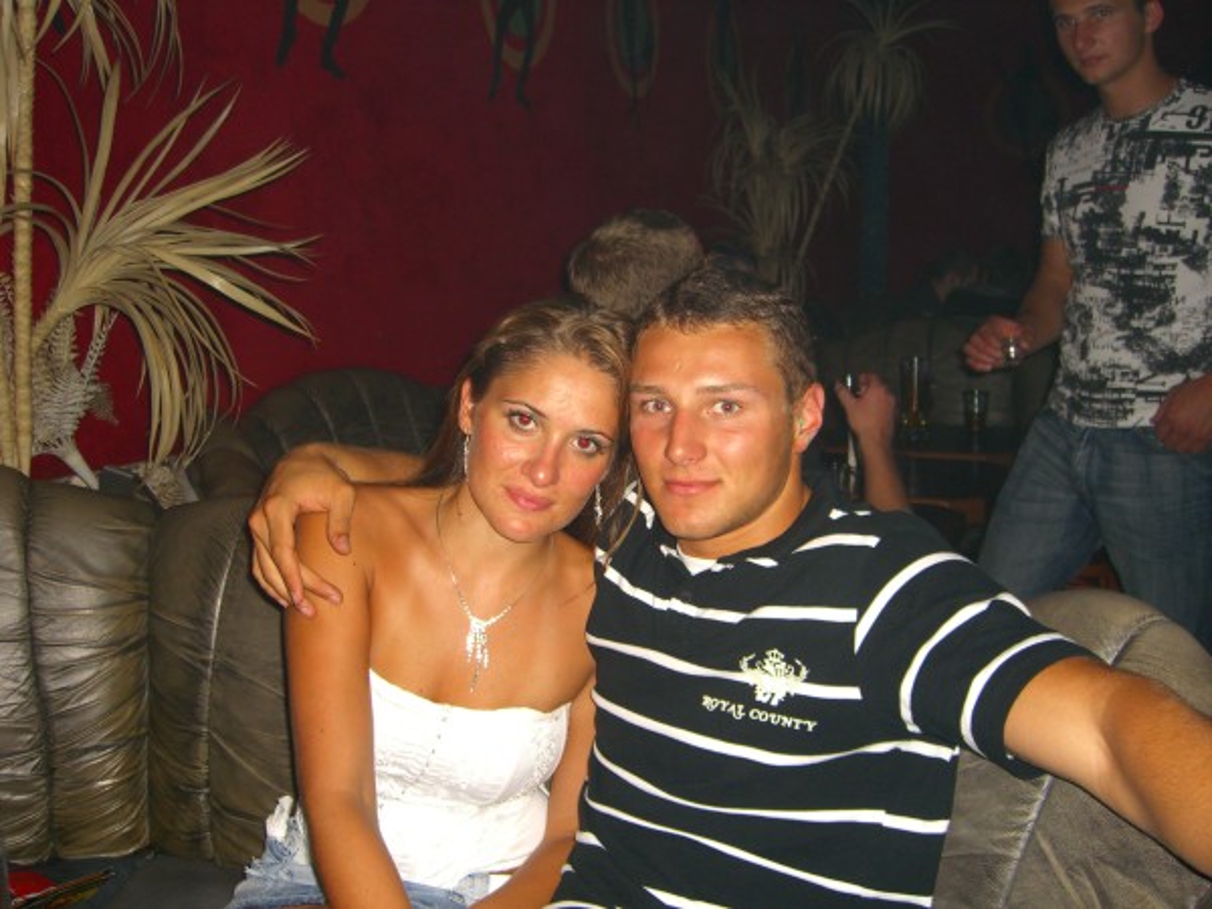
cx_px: 606
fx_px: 1330
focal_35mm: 38
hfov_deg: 49.0
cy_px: 454
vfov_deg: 37.7
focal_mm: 7.9
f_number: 2.8
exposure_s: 1/60
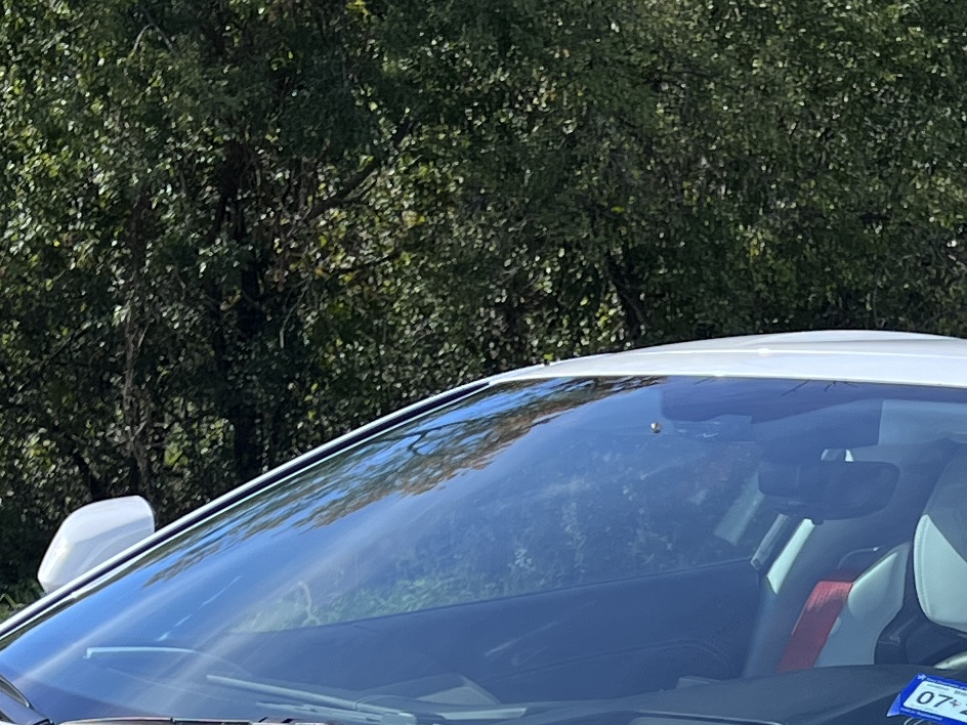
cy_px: 1038
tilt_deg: -12.1
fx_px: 3101
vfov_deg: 12.7
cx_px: 641
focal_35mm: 111
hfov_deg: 17.7
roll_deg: -2.2
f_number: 1.5
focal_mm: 5.7
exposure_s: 1/2994
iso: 50
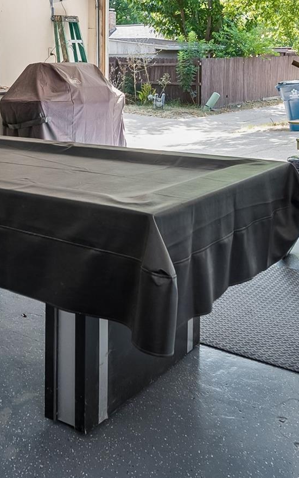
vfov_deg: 42.5
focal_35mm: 46
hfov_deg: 27.0
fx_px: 602
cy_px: 144
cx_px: 31
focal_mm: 19.5
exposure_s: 1/5
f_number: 8
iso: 320
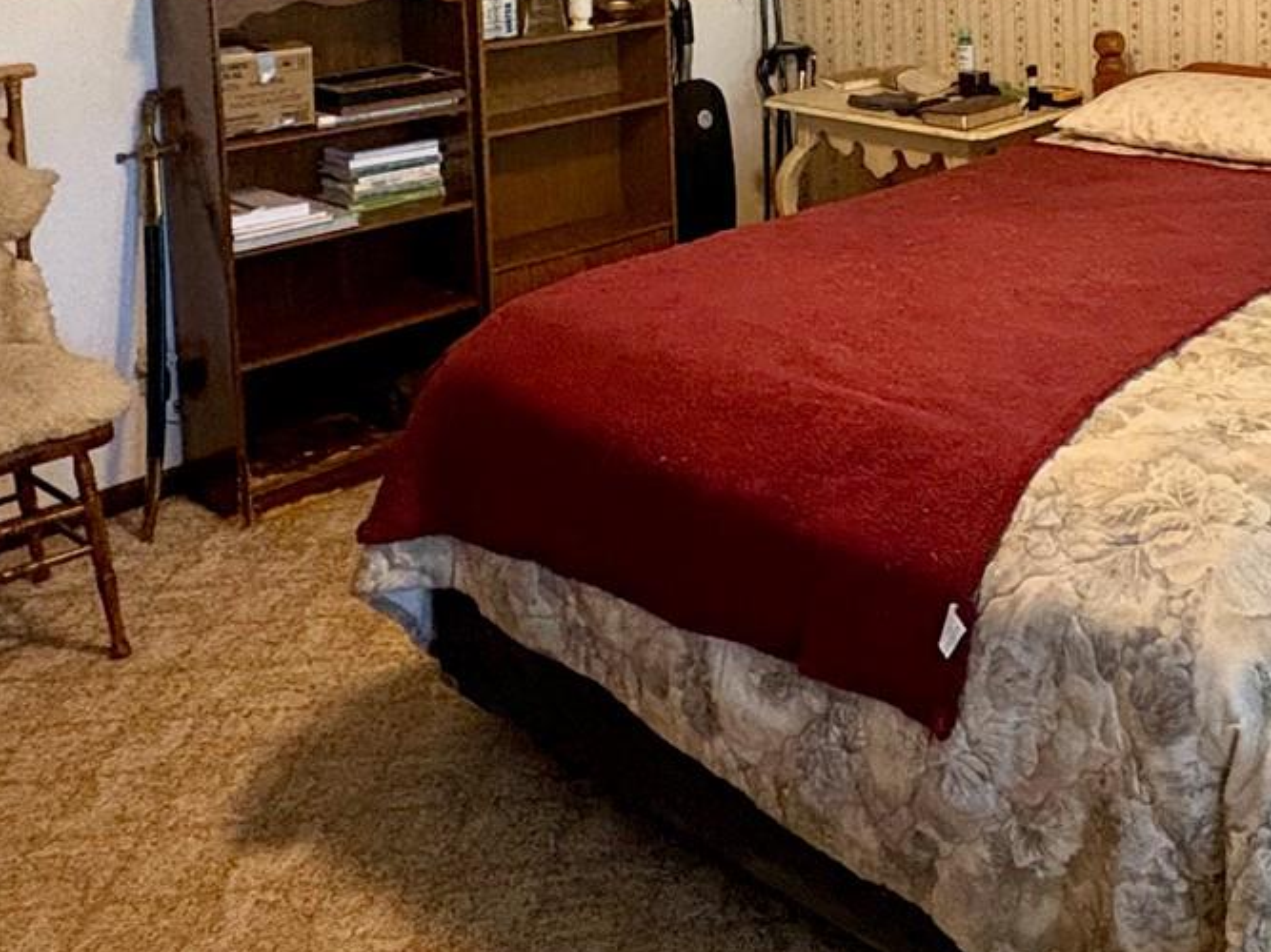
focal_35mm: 43
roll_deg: +2.0
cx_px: 999
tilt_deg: -4.4
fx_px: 1579
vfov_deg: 30.2
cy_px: -89
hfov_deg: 42.1
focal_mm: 2.22
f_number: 2.2
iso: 800
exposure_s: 1/60
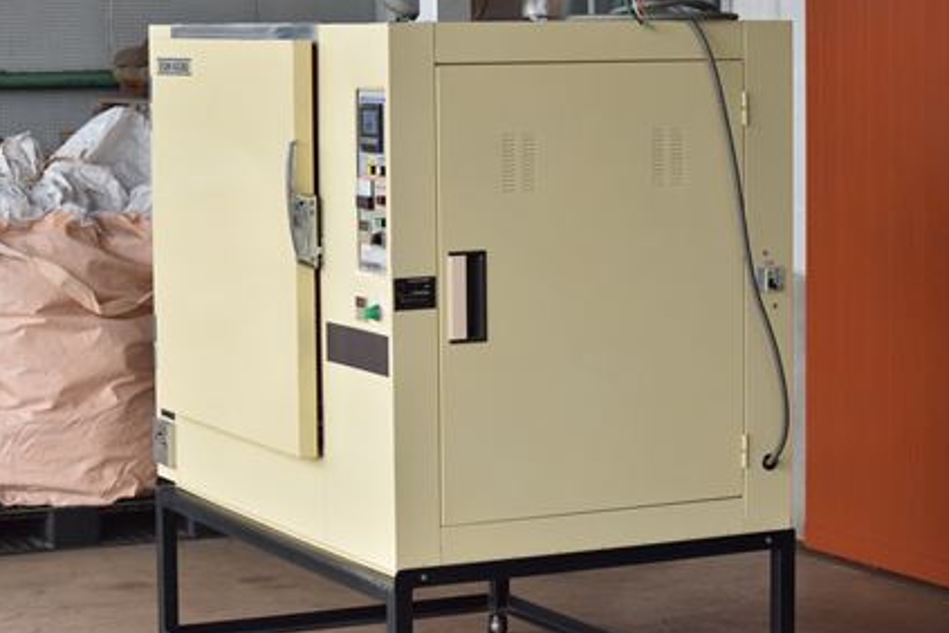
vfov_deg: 14.0
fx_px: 2572
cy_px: 299
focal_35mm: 98
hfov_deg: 20.9
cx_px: 480
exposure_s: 1/2000
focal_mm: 55
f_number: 6.3
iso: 1250
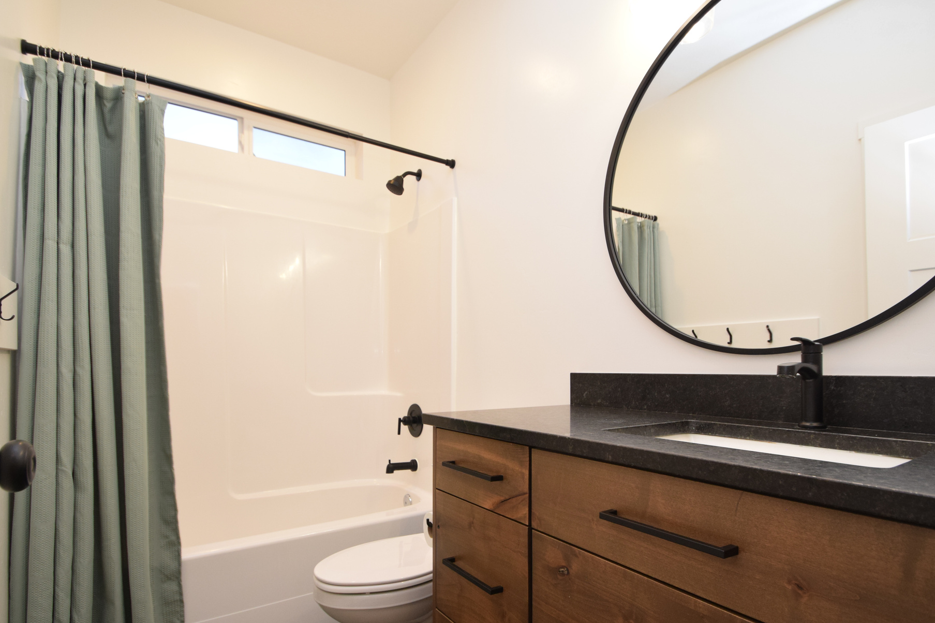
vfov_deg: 70.1
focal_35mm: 17
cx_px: 481
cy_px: 350
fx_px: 441
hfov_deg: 93.3
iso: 800
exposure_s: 1/100
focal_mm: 10
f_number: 5
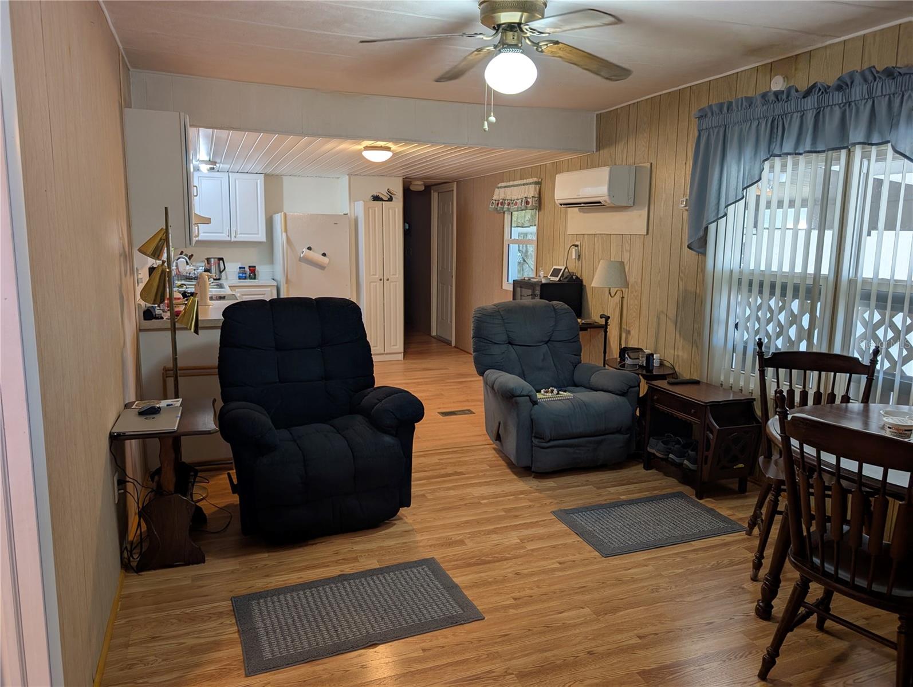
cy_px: 344
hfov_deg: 71.5
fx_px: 634
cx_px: 456
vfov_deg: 56.9
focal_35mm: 24
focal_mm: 6.9
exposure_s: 1/120
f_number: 1.68
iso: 104
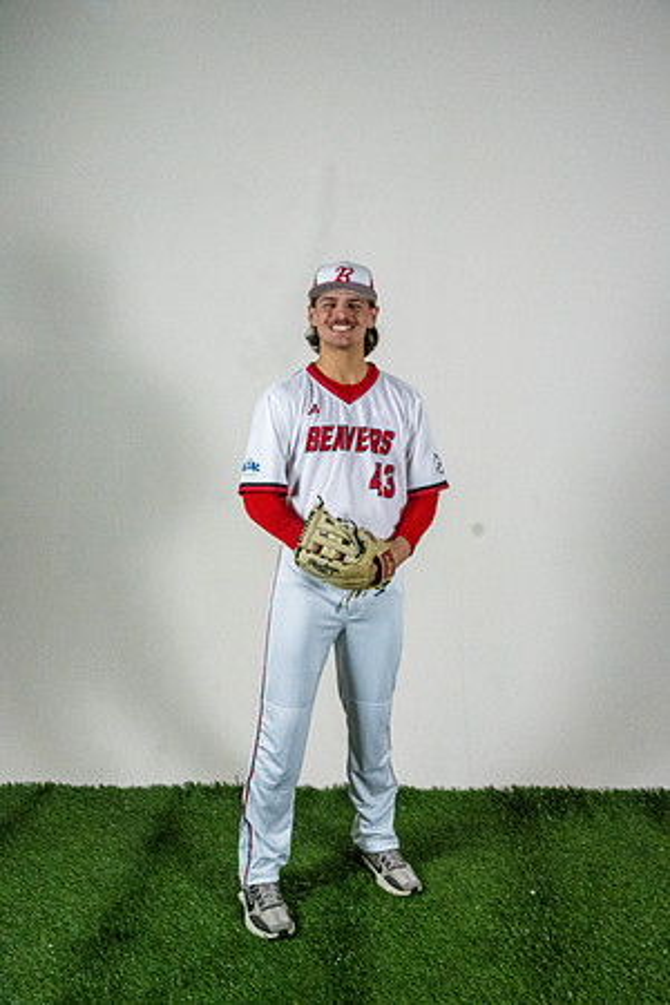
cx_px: 335
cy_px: 502
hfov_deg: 38.9
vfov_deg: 55.8
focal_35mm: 34
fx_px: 949
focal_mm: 34
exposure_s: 1/320
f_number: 5.6
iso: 6400
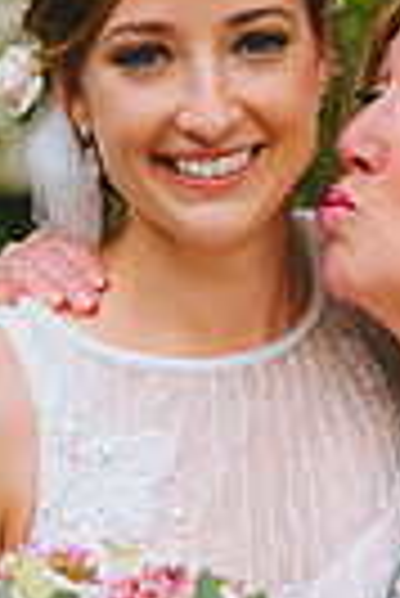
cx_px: 308
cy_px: 585
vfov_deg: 10.8
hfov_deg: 7.3
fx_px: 3142
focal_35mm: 189
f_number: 2.8
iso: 400
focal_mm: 56
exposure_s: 1/1600
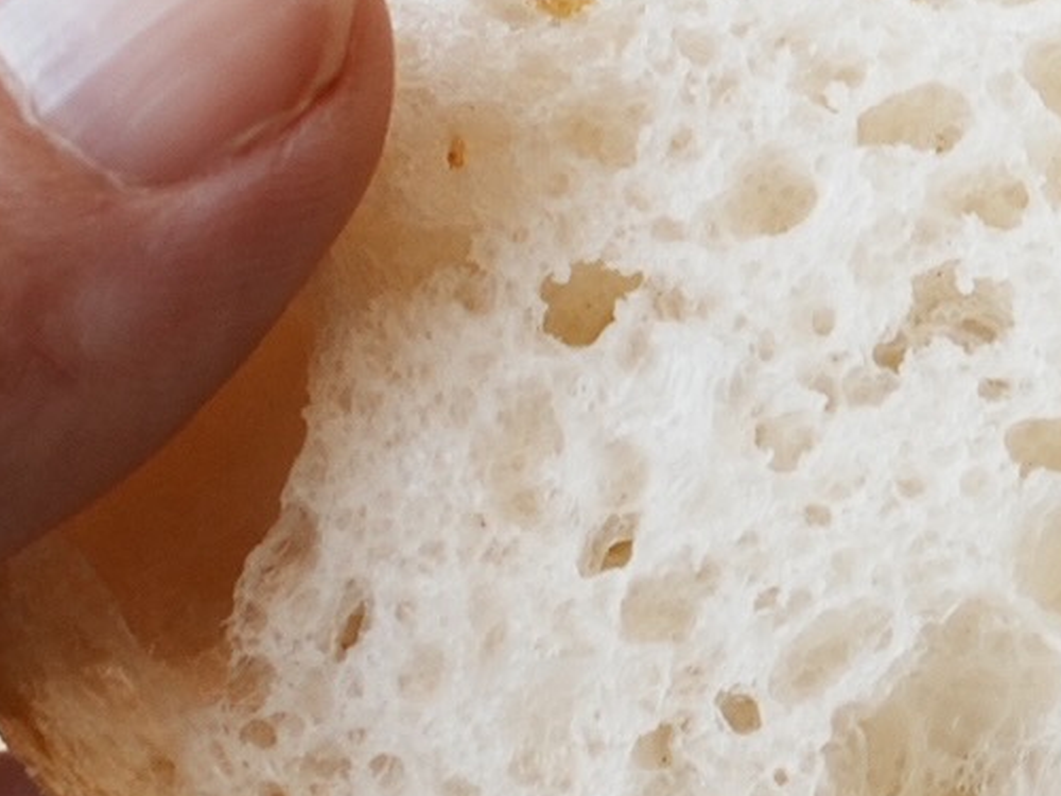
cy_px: 1269
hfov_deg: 13.7
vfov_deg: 10.8
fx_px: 4015
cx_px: 1810
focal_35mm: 131
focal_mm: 32
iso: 800
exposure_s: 1/40
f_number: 13
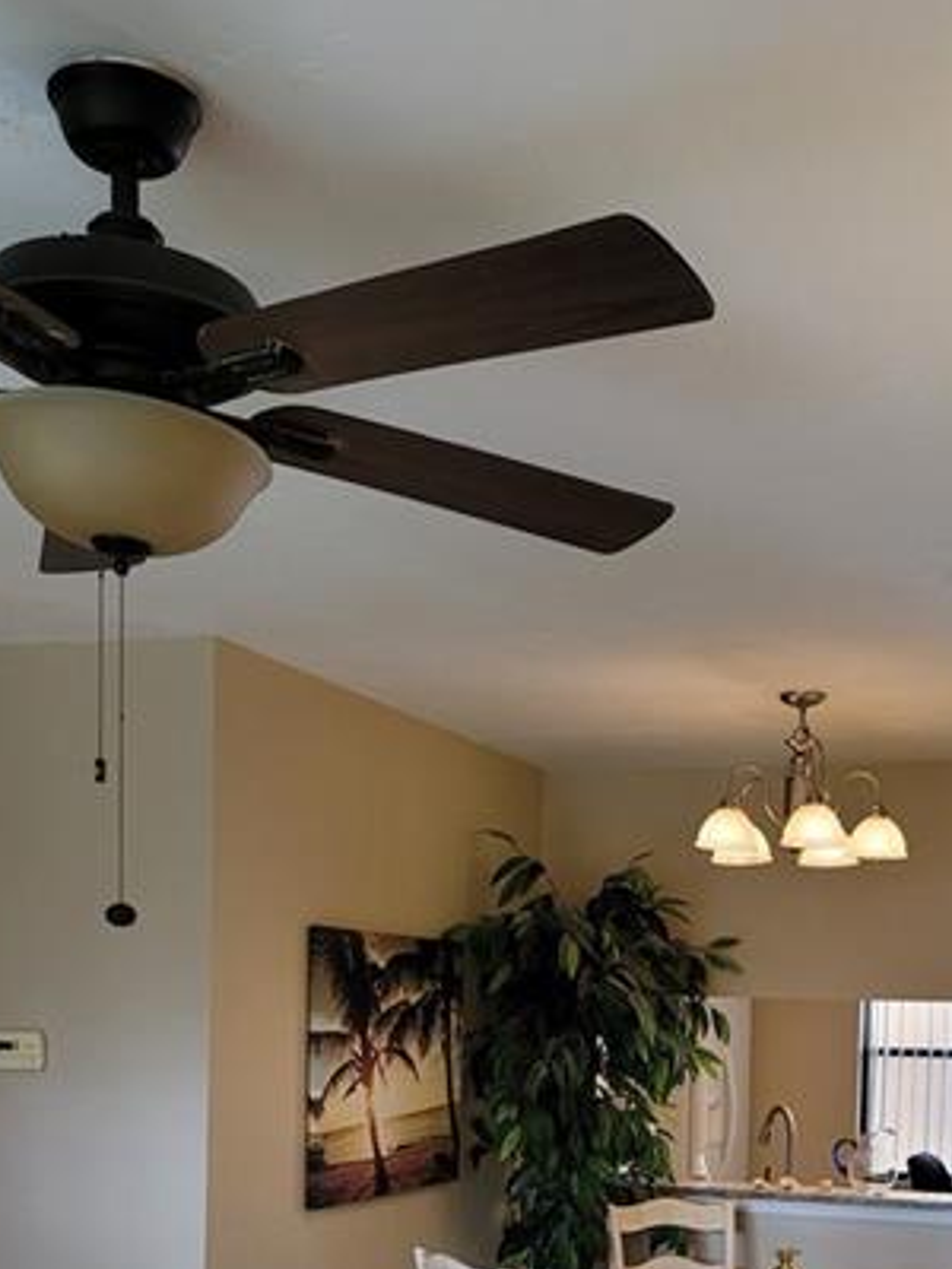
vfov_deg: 36.9
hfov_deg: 30.1
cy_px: 1161
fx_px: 1760
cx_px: 628
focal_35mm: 48
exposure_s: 1/60
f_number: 1.8
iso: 250
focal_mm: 7
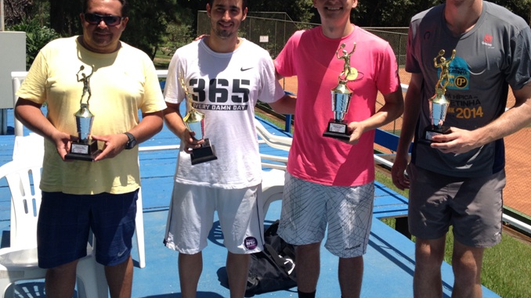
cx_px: 263
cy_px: 89
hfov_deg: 45.5
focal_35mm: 45
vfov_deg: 26.3
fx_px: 633
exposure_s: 1/1381
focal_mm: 4.28
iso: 50
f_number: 2.4
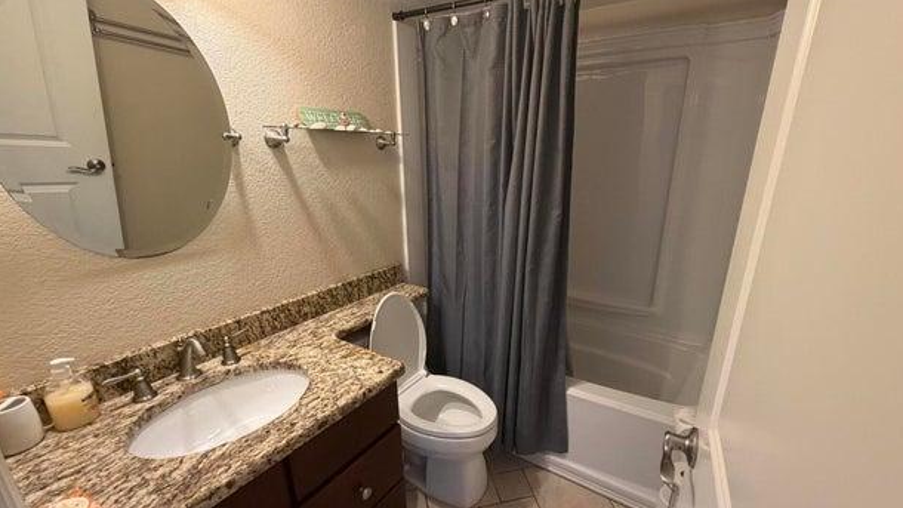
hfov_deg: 99.3
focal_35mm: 16
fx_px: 383
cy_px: 273
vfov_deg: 67.0
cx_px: 471
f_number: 2.2
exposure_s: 1/60
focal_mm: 2.22
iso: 400
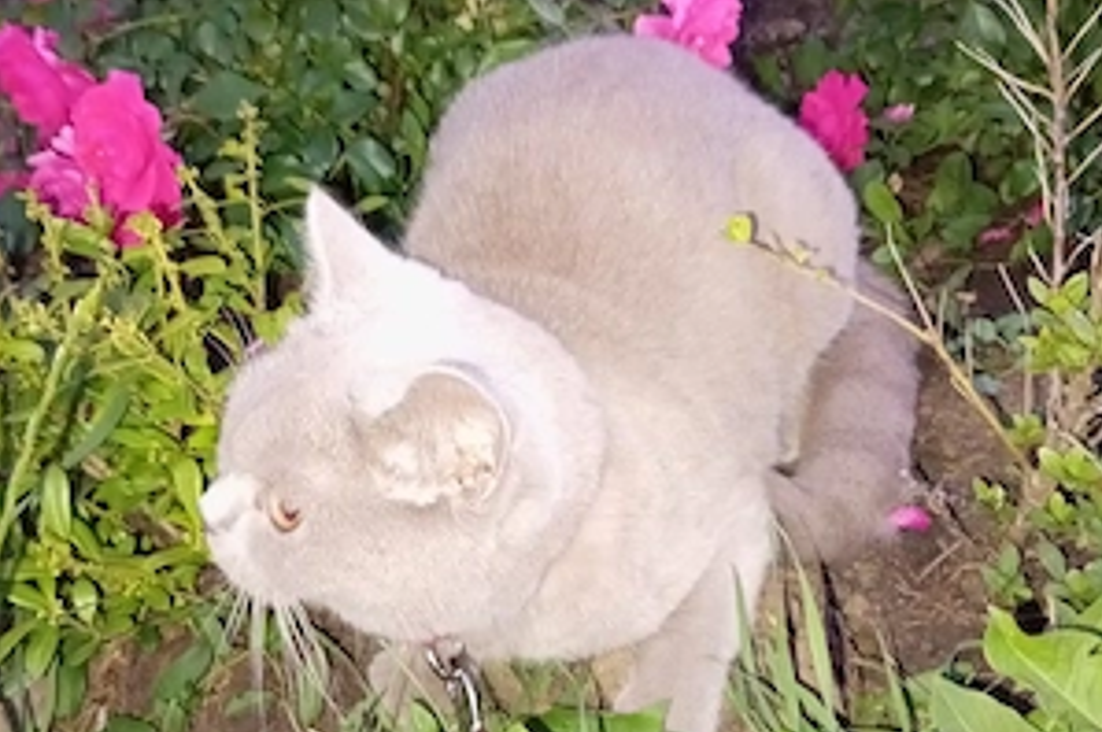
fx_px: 1070
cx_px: 551
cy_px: 434
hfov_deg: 54.5
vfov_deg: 37.6
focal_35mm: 35
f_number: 1.8
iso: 1600
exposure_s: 1/16.7
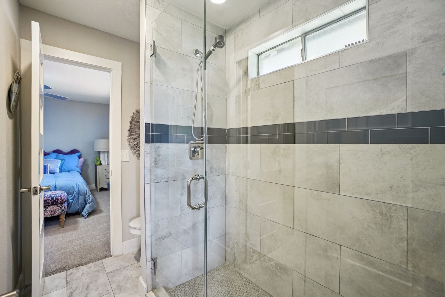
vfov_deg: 77.3
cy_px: 148
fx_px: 185
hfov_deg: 100.4
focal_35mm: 15
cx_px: 222
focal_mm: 10
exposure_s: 1/8
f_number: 8
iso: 400
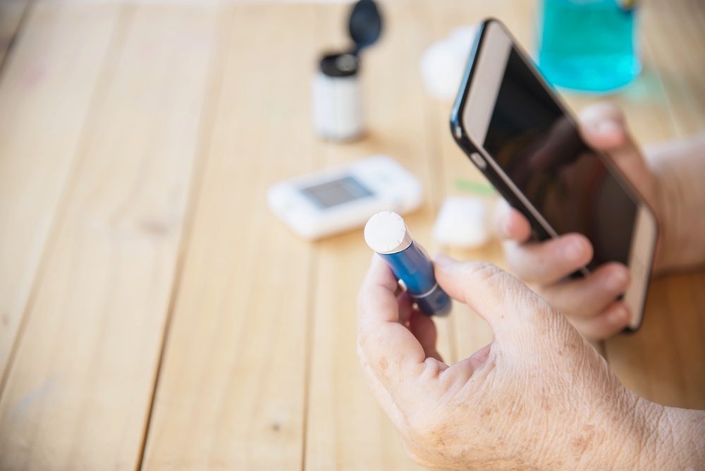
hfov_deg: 23.6
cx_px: 352
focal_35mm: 86
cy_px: 236
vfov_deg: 15.9
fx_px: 1685
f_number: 4
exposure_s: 1/160
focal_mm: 86
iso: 200
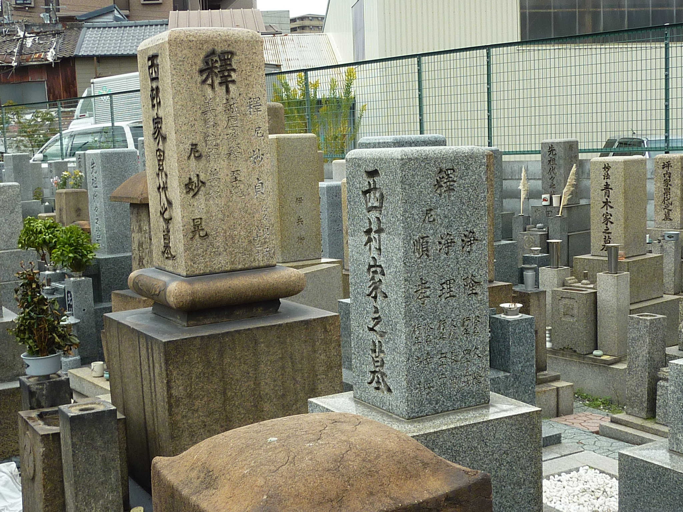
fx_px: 947
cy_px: 256
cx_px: 342
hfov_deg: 39.7
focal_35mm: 48
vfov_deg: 30.3
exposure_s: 1/200
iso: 80
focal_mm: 4.4
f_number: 4
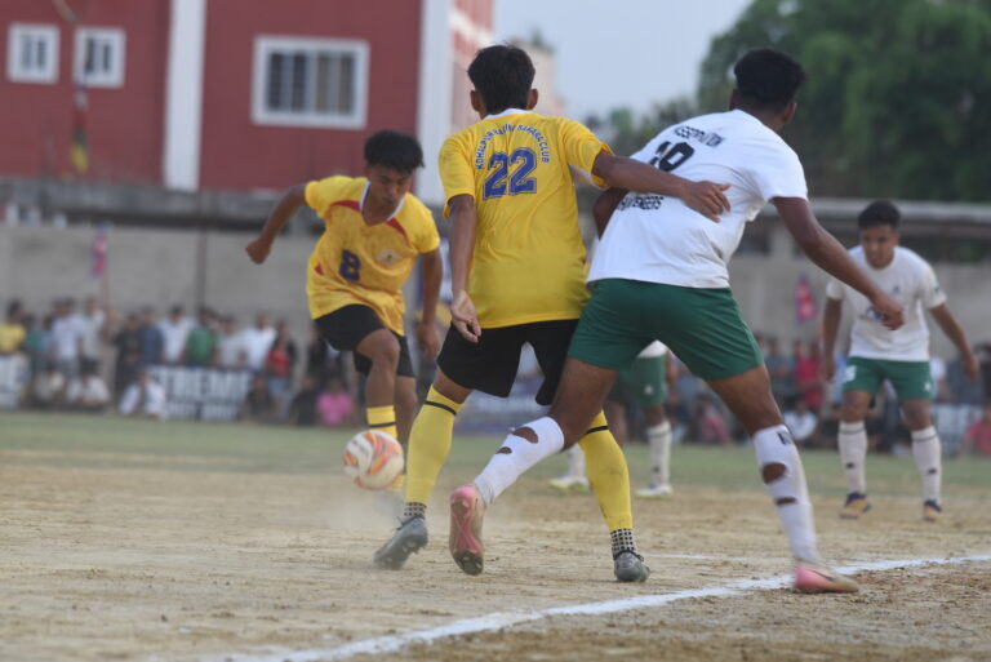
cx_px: 496
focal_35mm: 290
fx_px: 7987
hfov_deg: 7.1
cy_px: 331
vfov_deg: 4.7
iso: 320
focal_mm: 290
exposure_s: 1/160
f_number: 6.3
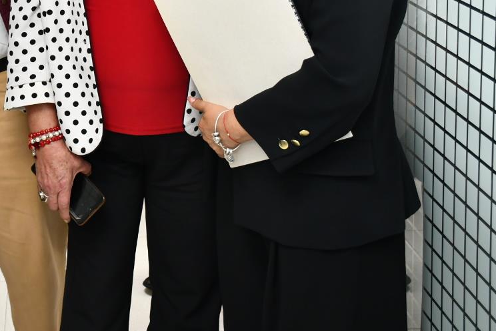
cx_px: -26
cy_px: -25
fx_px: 1019
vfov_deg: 17.8
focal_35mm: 74
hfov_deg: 25.7
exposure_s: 1/60
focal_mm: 23
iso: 560
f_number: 4
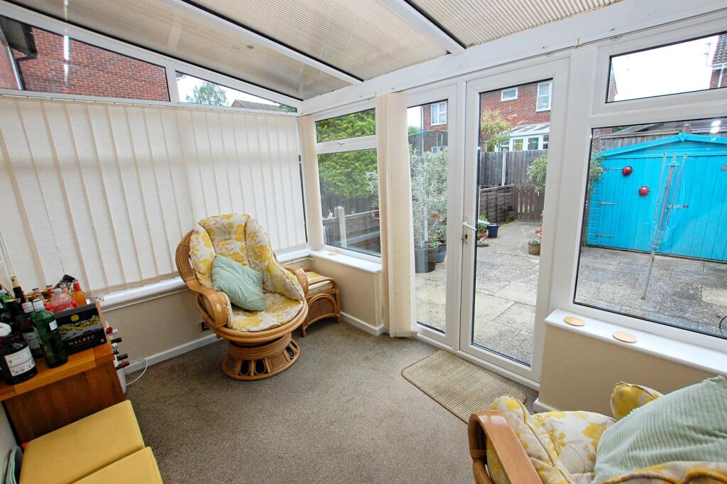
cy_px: 242
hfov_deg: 100.4
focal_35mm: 15
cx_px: 364
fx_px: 303
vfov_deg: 77.2
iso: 800
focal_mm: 10
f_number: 7.1
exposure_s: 1/200
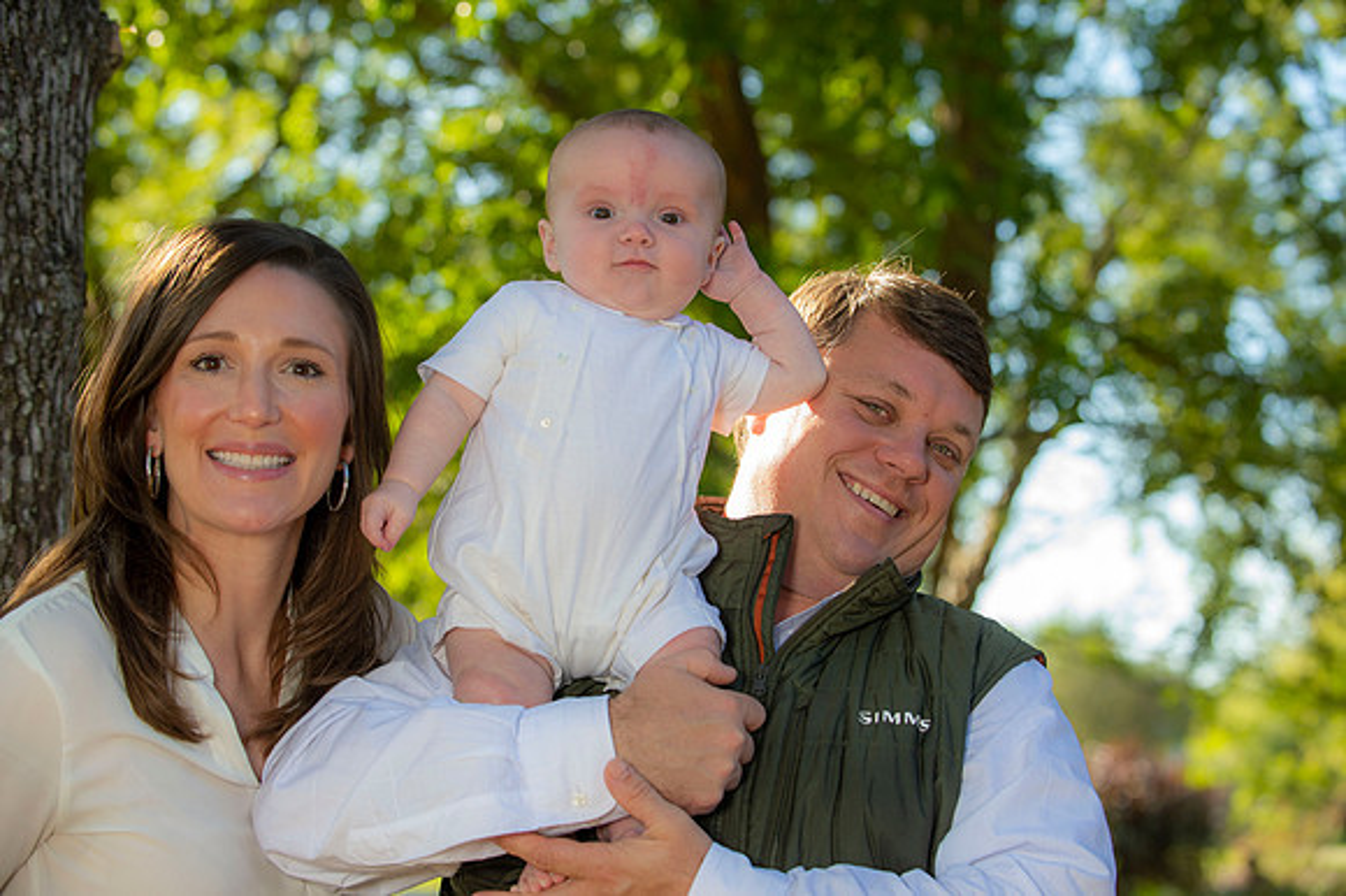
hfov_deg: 26.0
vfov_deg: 17.5
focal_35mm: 78
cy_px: 448
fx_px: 2915
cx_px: 673
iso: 250
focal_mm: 78
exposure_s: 1/250
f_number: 6.3
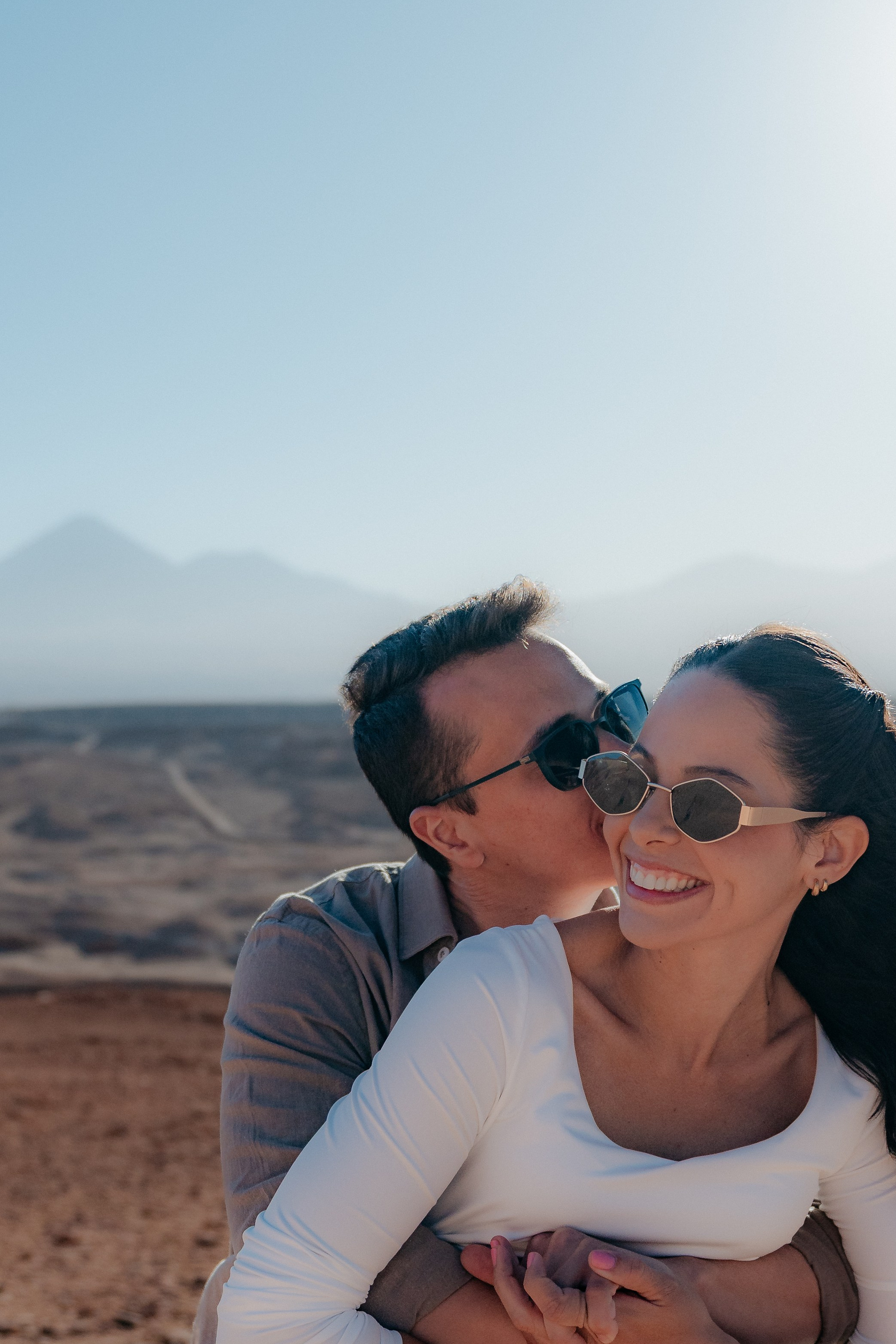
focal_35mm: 55
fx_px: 2053
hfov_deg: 24.6
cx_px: 456
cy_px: 877
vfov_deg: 35.9
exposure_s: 1/3200
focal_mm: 28
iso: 320
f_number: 2.8
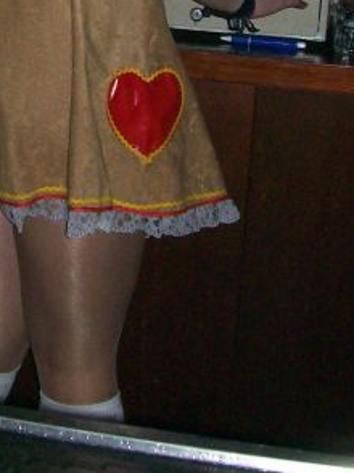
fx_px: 1338
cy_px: -109
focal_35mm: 98
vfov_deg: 18.8
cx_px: 51
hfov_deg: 14.9
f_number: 2.7
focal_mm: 6
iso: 140
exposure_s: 1/64
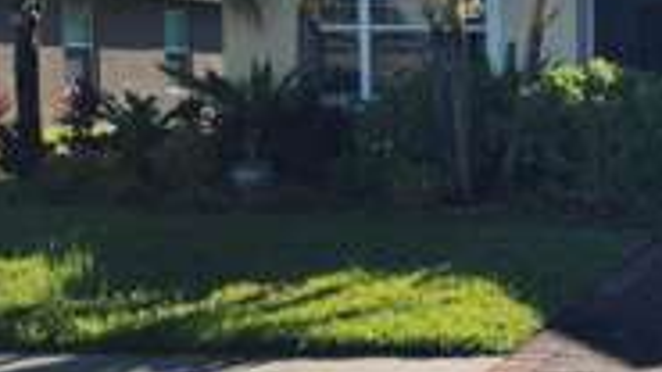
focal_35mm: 65
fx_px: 1141
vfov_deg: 18.5
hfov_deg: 27.3
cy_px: 141
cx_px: 852
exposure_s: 1/1013
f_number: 1.8
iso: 12
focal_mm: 6.4
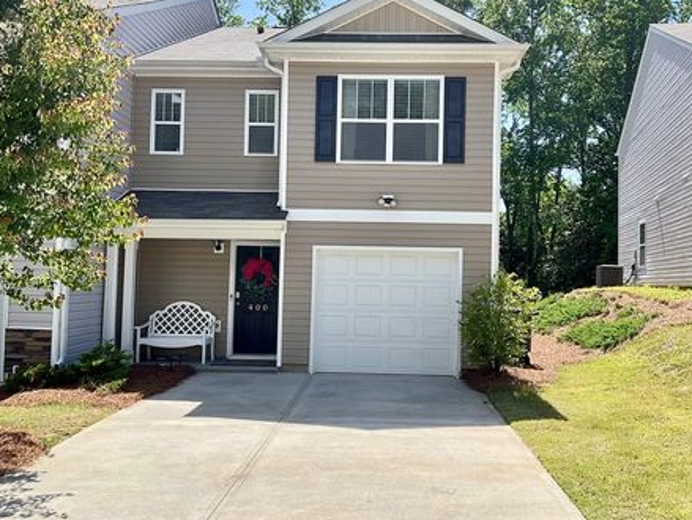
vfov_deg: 43.0
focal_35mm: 33
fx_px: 660
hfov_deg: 55.2
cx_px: 374
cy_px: 254
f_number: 1.8
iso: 16
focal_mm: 3
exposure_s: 1/1412
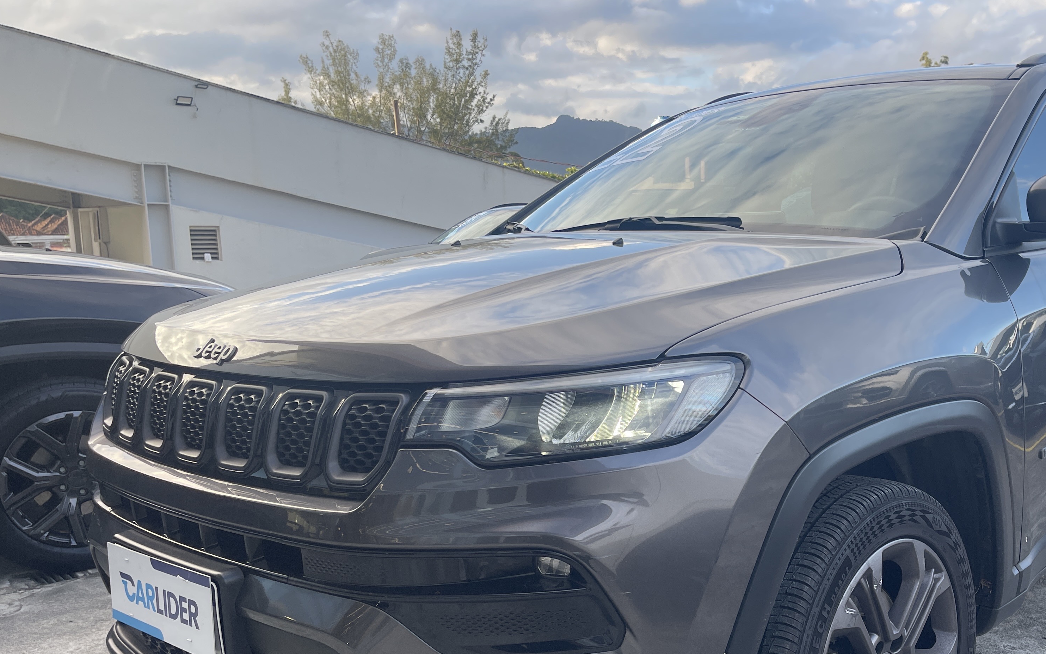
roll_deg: +0.6
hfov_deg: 52.9
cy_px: 430
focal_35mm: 36
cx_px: 703
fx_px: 1026
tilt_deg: -10.5
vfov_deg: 35.0
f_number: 1.6
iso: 32
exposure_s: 1/321
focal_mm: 5.1
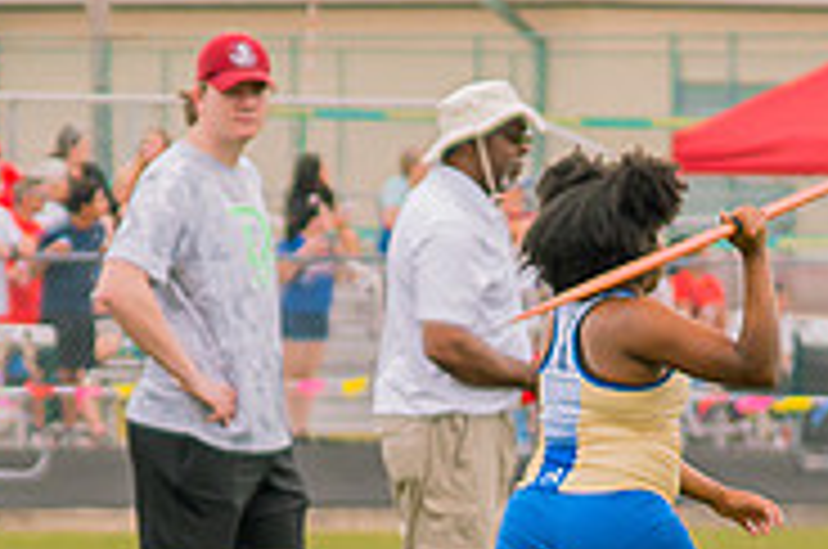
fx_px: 18437
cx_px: 475
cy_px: 554
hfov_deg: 2.6
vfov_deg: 1.7
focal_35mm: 803
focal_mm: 120
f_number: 4
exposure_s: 1/200
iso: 200
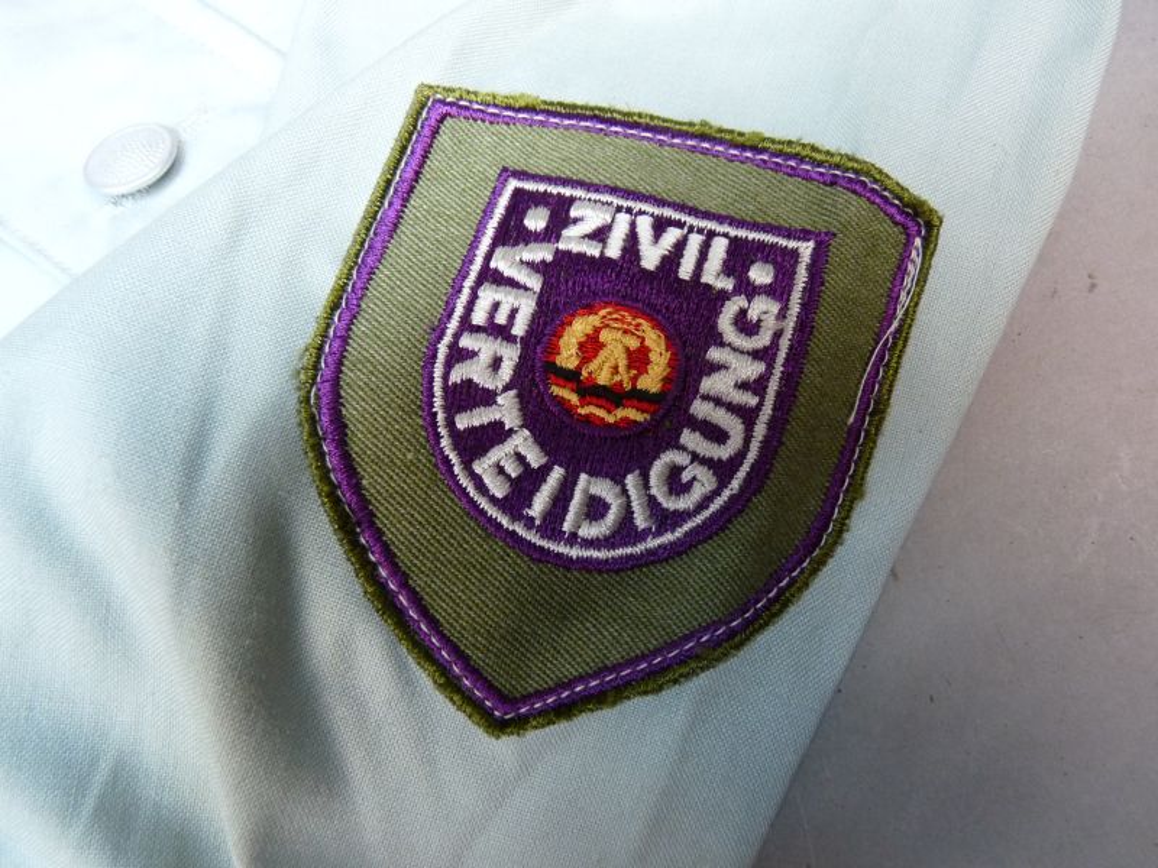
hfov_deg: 65.3
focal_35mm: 27
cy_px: 434
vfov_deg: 51.4
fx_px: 903
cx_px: 579
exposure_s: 1/30
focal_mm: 4.8
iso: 400
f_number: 2.8
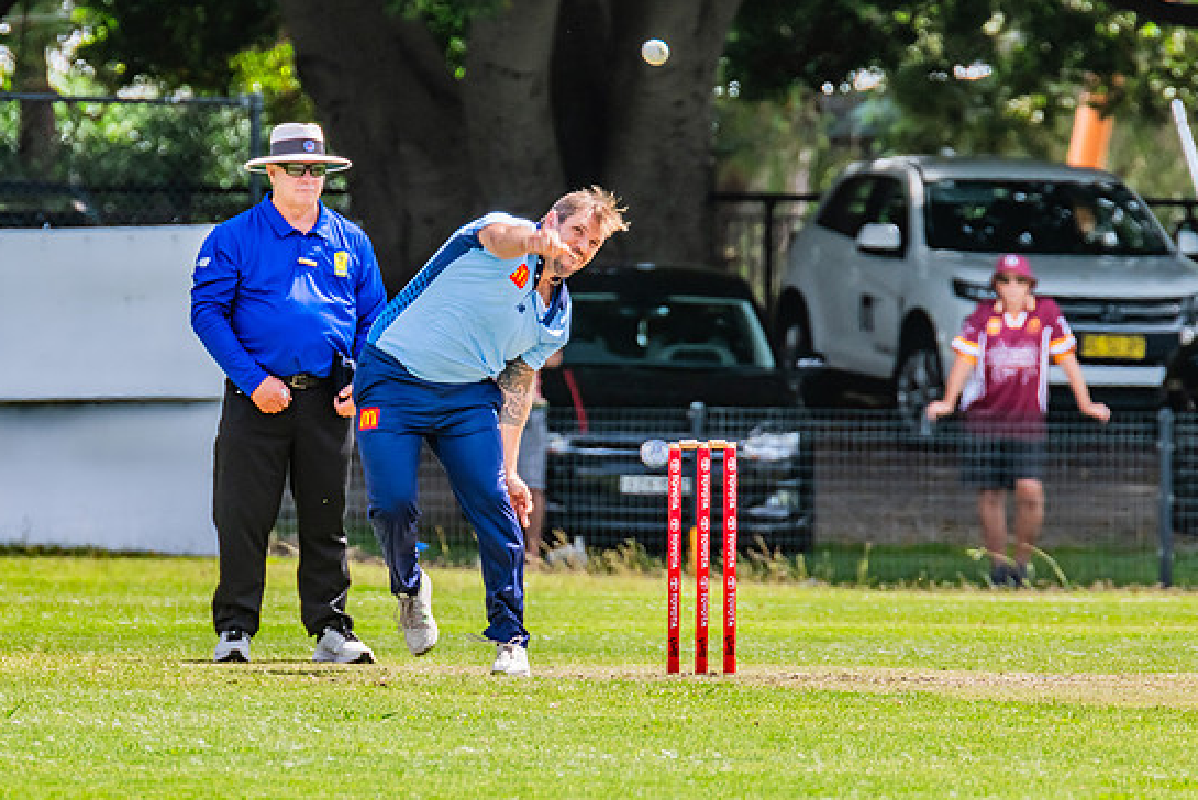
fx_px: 28766
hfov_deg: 2.4
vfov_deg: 1.6
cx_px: 526
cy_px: 354
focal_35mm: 864
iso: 800
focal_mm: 600
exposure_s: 1/800
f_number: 11
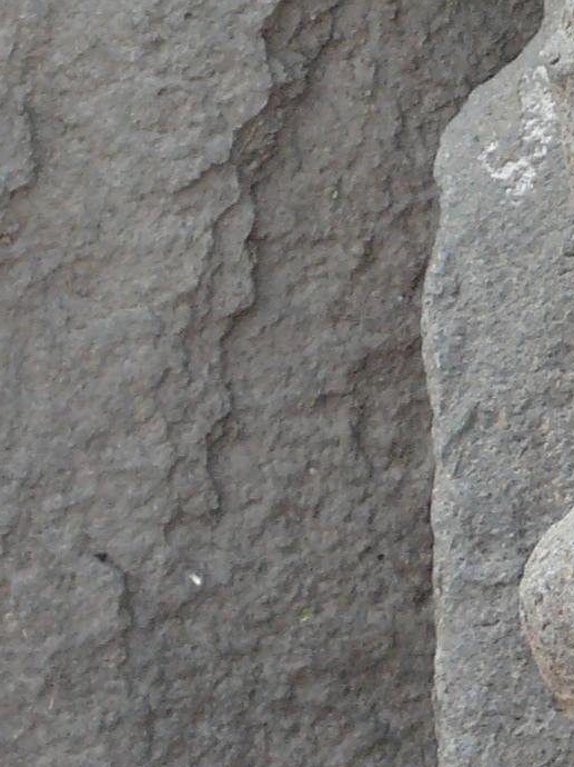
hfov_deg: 3.0
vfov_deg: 4.0
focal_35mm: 497
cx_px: 1360
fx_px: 10995
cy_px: -37
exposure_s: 1/125
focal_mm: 19.8
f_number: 4
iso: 100
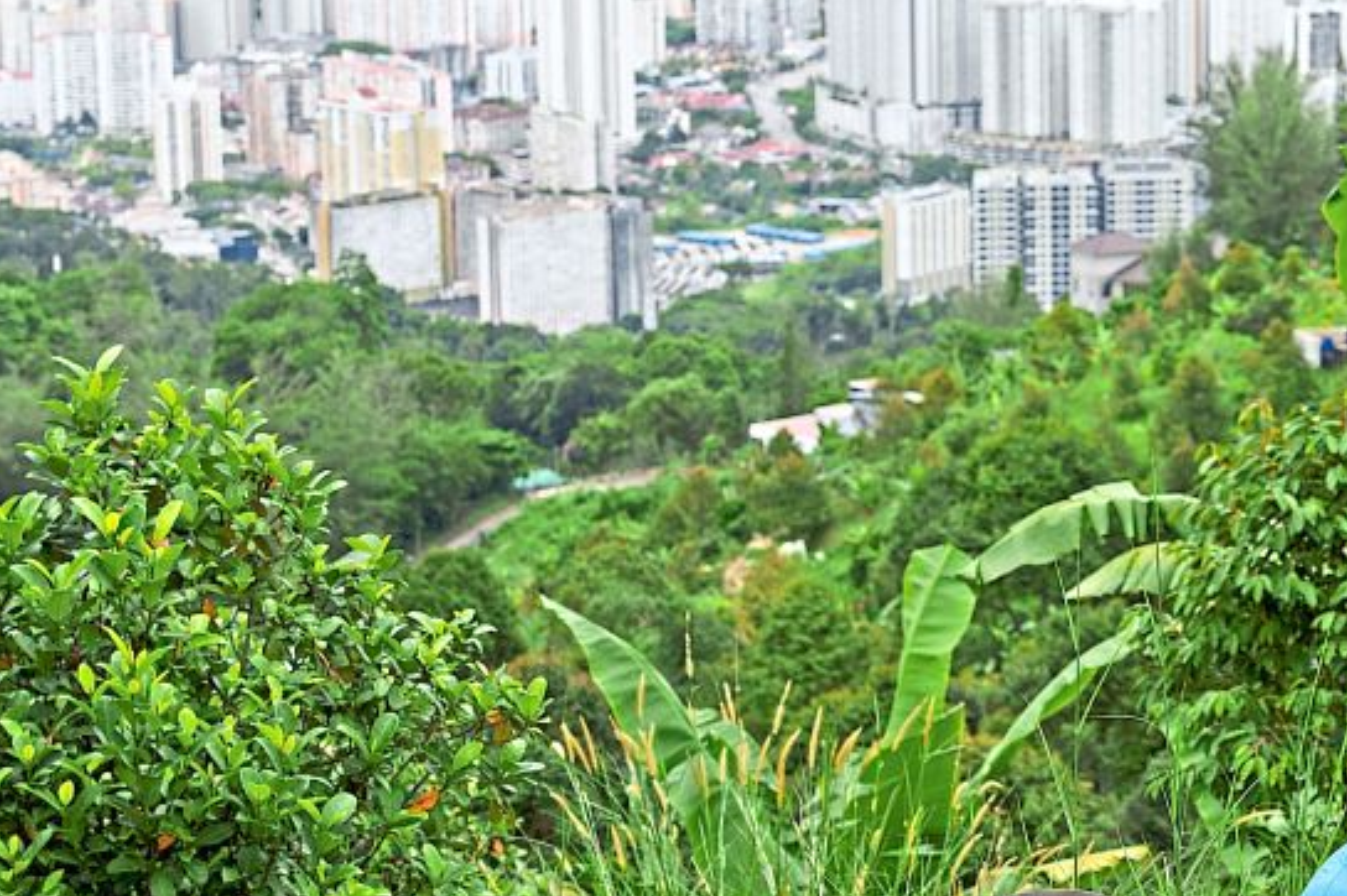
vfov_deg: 12.0
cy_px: 381
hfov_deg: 17.7
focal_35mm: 114
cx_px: 1211
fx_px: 4263
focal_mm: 50
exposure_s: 1/1000
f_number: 4.5
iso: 320
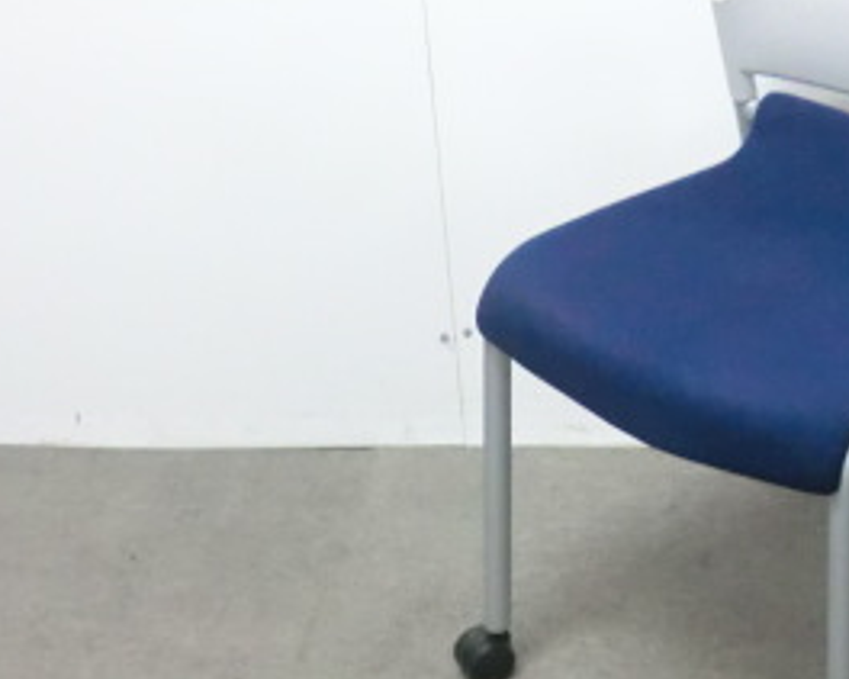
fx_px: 2261
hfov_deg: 20.6
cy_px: 148
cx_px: 843
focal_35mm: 90
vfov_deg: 17.0
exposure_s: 1/30
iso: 800
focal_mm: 6.9
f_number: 3.9
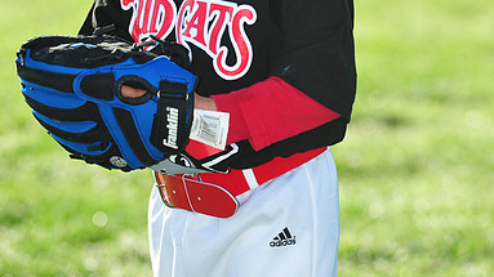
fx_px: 4150
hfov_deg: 6.8
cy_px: -72
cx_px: 246
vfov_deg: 3.8
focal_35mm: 317
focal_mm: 200
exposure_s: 1/500
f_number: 7.1
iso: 400
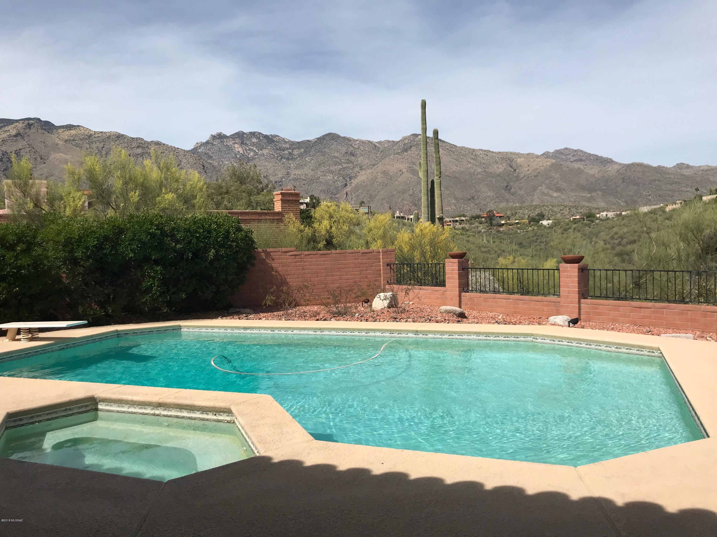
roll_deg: +1.5
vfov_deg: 49.7
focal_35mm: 28
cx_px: 358
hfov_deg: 63.4
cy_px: 268
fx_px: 580
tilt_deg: -2.1
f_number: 1.8
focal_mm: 3.99
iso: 20
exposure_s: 1/3690
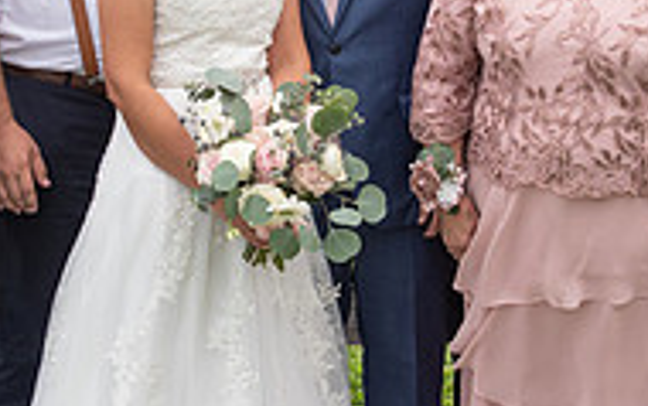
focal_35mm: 106
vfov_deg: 12.3
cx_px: 348
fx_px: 1873
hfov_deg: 19.6
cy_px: 121
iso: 500
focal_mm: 34
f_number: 5
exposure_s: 1/640
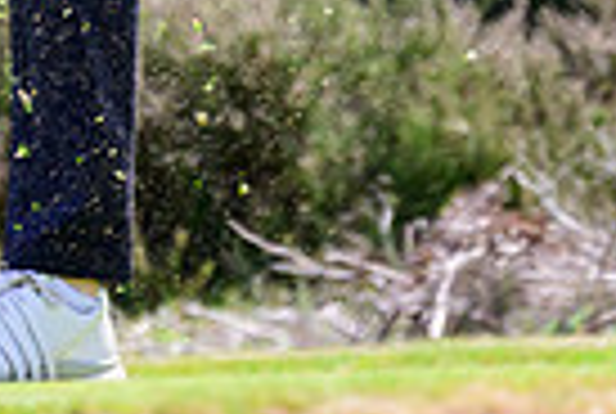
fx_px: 29289
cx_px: 82
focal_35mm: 1708
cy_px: -588
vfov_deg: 0.8
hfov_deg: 1.2
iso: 1000
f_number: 5.6
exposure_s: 1/2000
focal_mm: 340
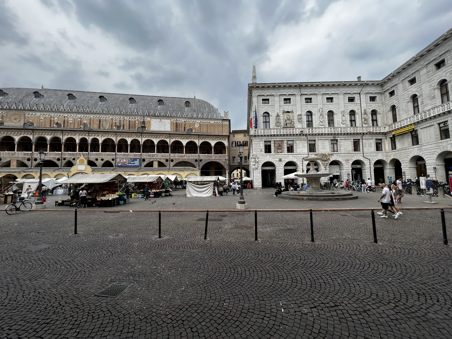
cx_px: 226
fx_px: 170
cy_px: 170
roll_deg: +1.5
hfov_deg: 106.2
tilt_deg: +4.0
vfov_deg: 89.9
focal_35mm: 13
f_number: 1.8
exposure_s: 1/1325
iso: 32
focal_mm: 1.57
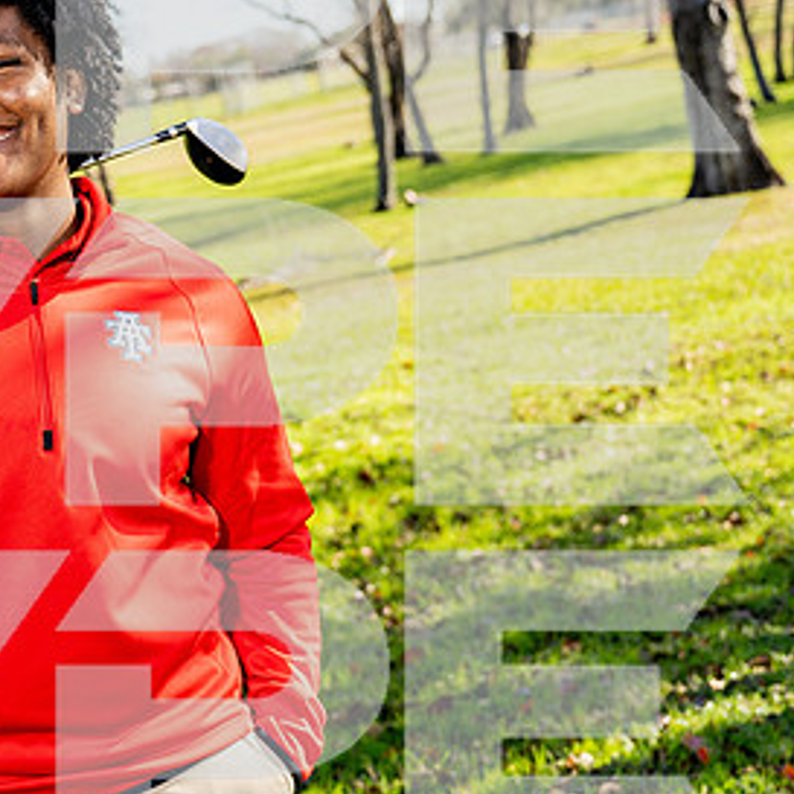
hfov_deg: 22.5
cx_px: 9
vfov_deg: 23.3
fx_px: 1920
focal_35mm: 74
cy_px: 353
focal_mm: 41
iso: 100
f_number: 4
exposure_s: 1/250
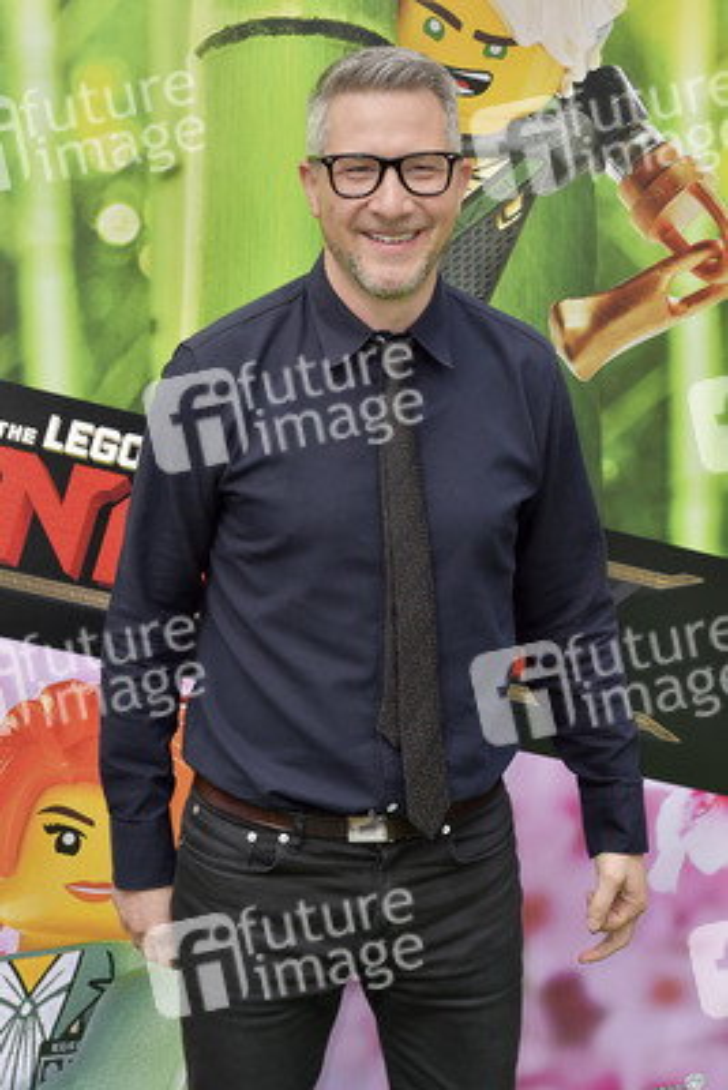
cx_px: 364
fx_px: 2121
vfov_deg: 28.8
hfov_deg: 19.5
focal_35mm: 70
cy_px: 545
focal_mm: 70
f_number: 6.3
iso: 400
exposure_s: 1/320
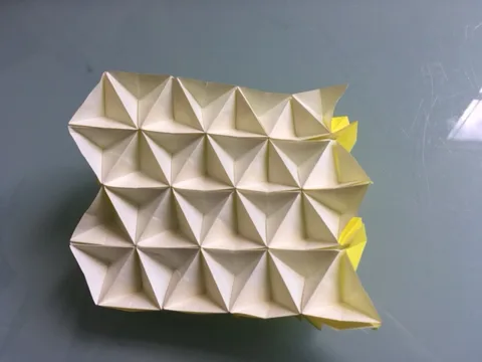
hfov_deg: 61.7
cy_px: 181
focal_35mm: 29
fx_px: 404
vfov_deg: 48.2
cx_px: 241
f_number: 2.2
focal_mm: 4.15
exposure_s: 1/60
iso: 25
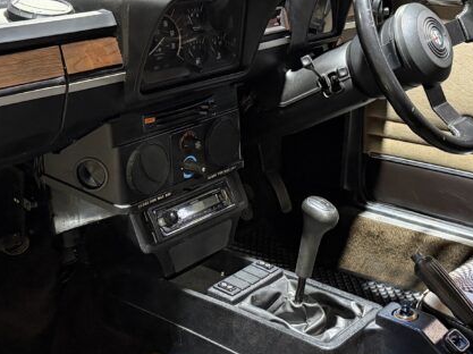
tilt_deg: -18.2
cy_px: 145
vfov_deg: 24.7
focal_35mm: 59
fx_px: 805
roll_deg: -0.1
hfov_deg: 32.7
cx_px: 248
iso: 800
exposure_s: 1/33
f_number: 1.78
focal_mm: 6.76
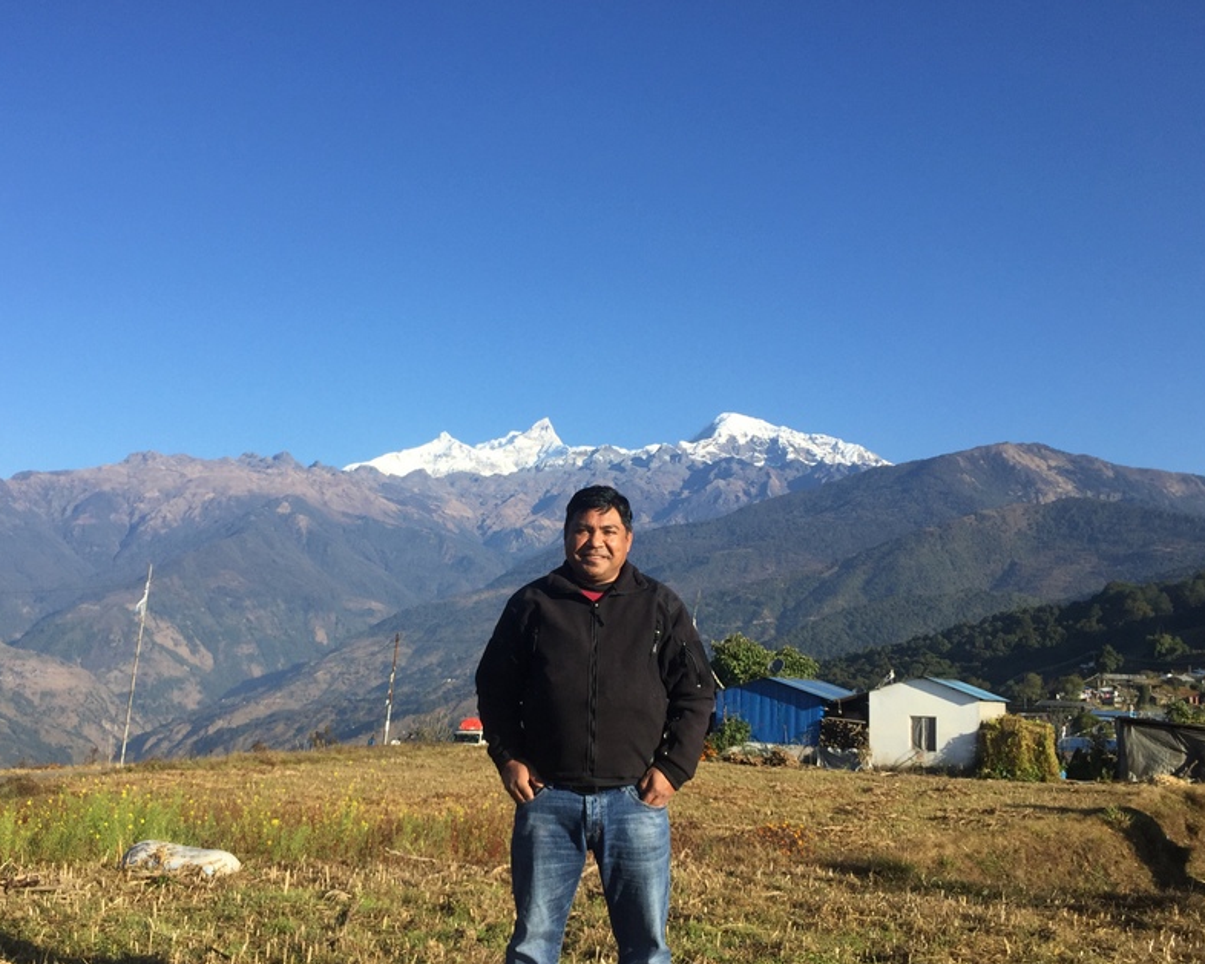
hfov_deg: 50.0
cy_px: 562
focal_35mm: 36
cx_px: 497
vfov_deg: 41.0
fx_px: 1284
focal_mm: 4.15
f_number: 2.2
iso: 32
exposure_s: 1/1647
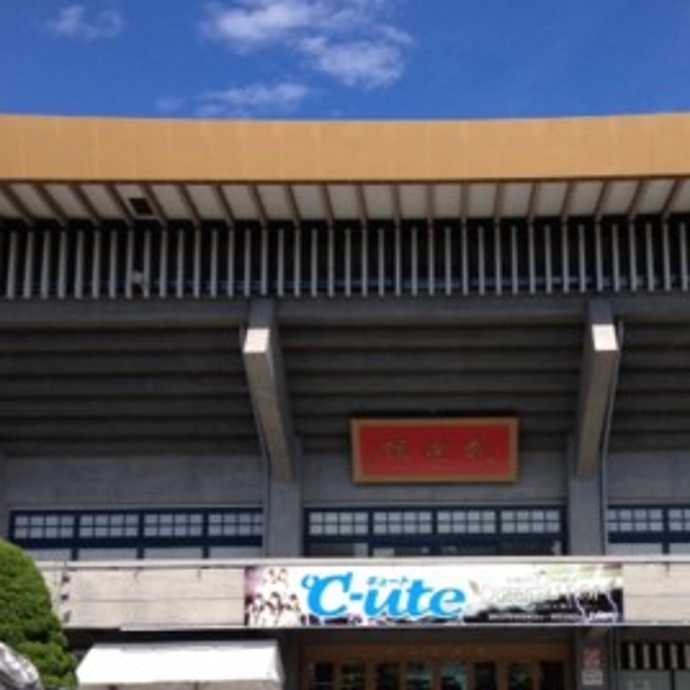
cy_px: 489
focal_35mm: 52
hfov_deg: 32.6
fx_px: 1173
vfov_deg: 32.4
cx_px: 430
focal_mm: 4.28
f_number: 2.4
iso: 50
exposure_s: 1/1493
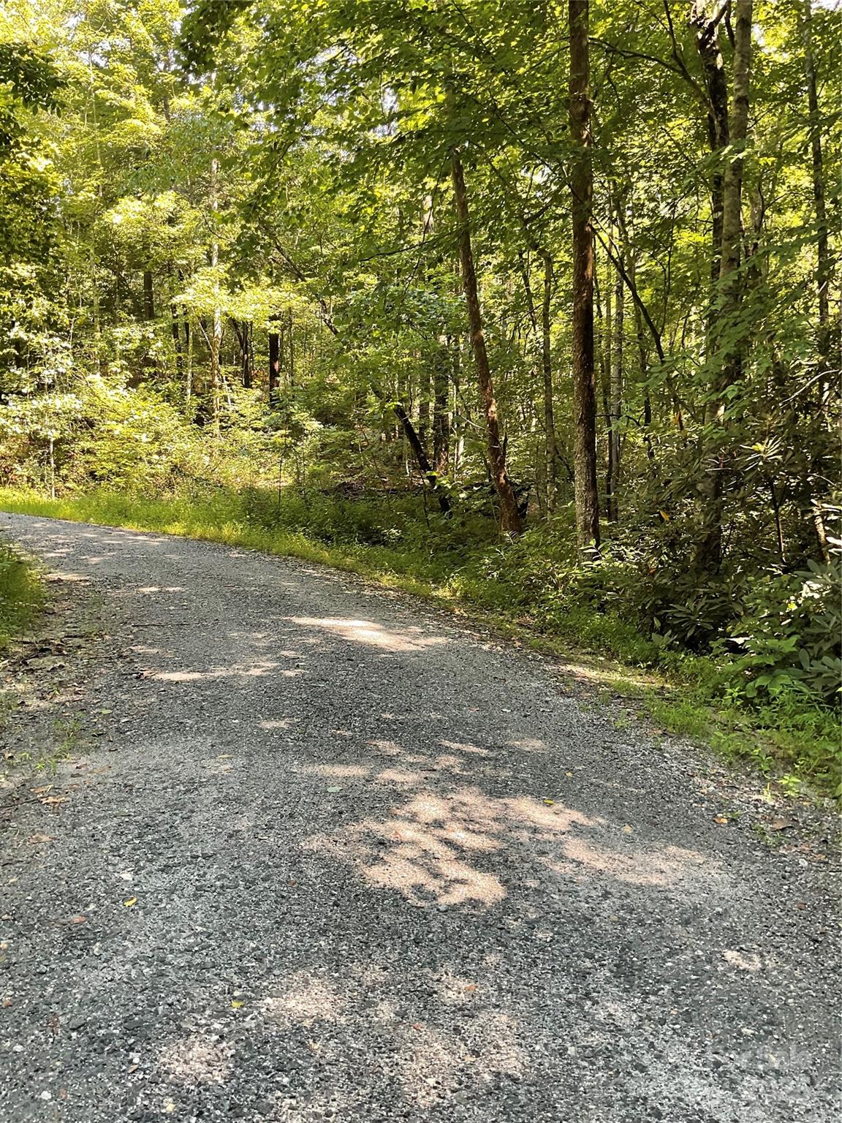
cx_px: 421
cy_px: 562
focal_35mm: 29
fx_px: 941
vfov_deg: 61.7
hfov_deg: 48.2
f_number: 1.8
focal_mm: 3
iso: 50
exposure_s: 1/120
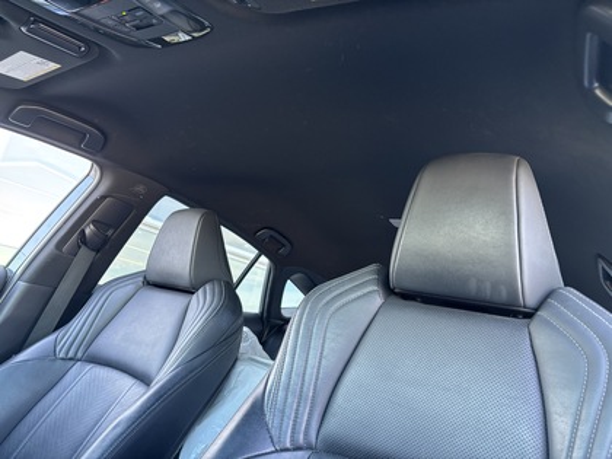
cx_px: 306
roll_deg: -13.5
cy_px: 230
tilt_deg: +14.6
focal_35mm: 26
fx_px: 460
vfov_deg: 53.1
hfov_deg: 67.3
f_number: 1.6
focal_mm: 5.96
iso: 125
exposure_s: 1/97
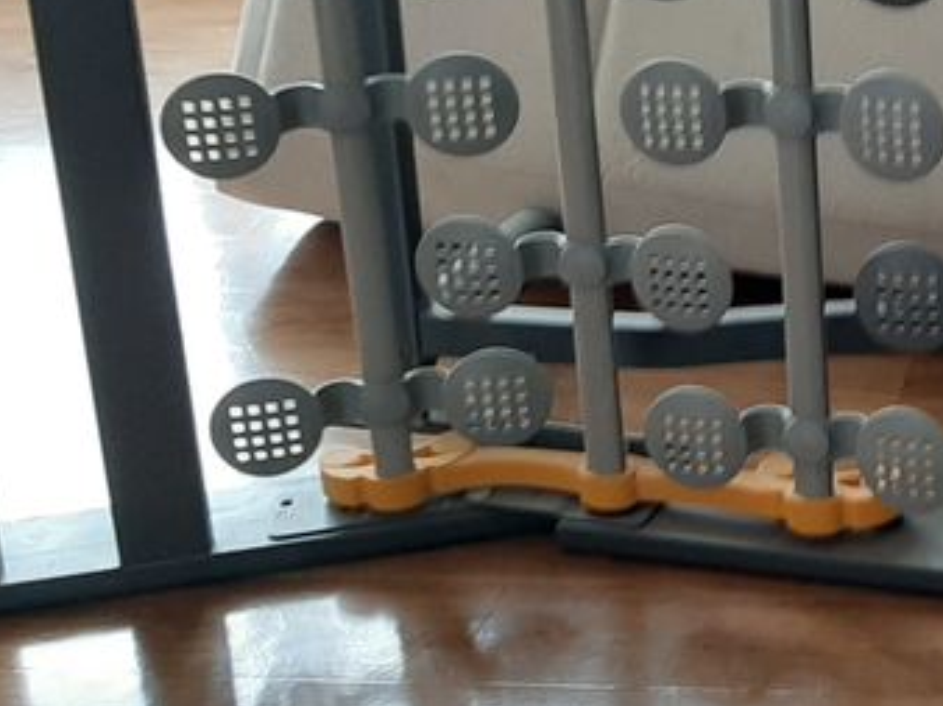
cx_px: 1071
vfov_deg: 18.6
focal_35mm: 77
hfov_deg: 23.6
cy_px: -20
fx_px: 2096
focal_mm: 3.93
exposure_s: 1/50
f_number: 1.7
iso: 100
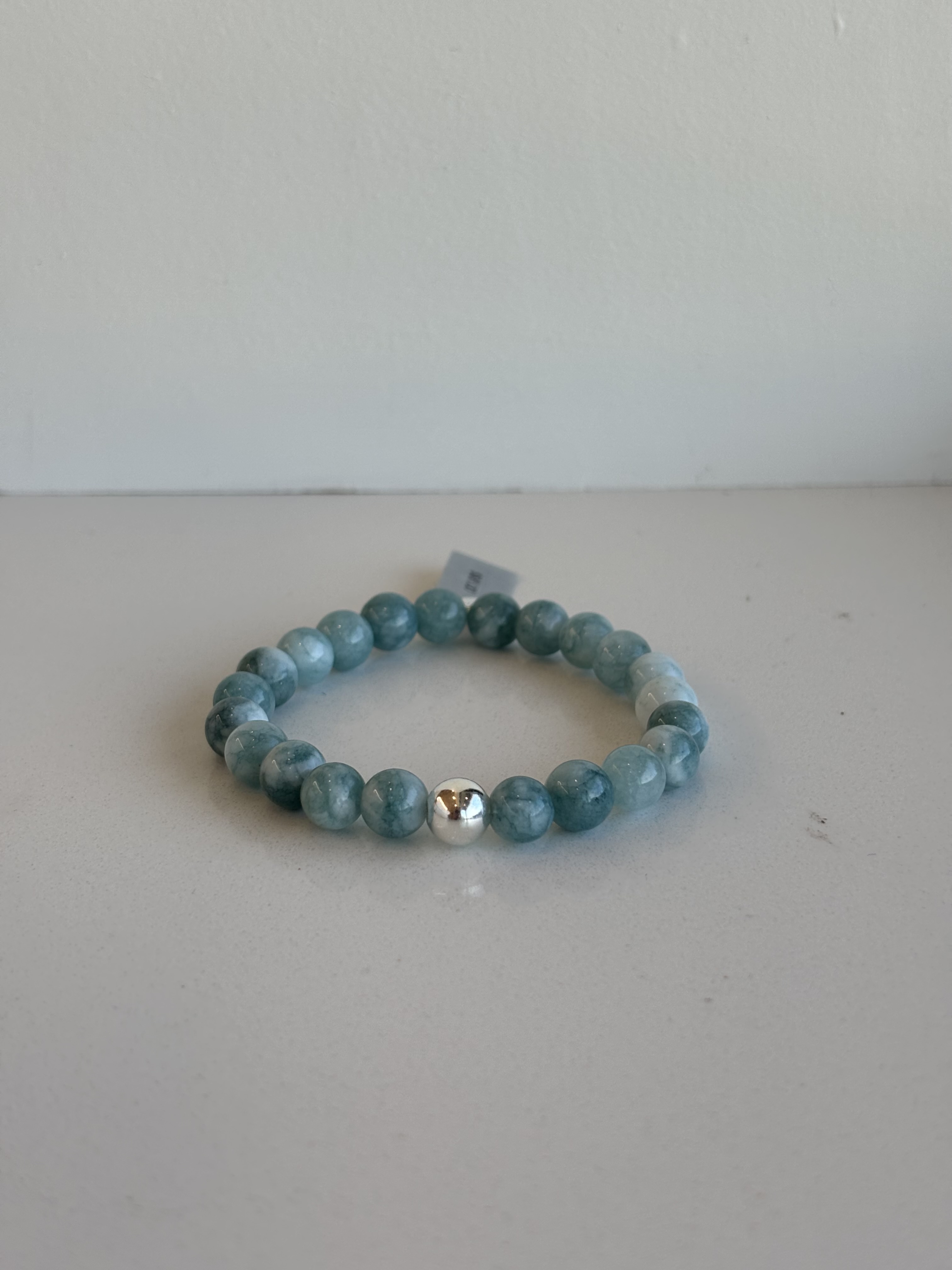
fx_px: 1907
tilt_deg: -22.8
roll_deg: -0.2
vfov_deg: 36.8
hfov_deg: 28.0
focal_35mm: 52
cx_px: 476
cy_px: 635
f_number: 1.6
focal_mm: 5.96
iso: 32
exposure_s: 1/217
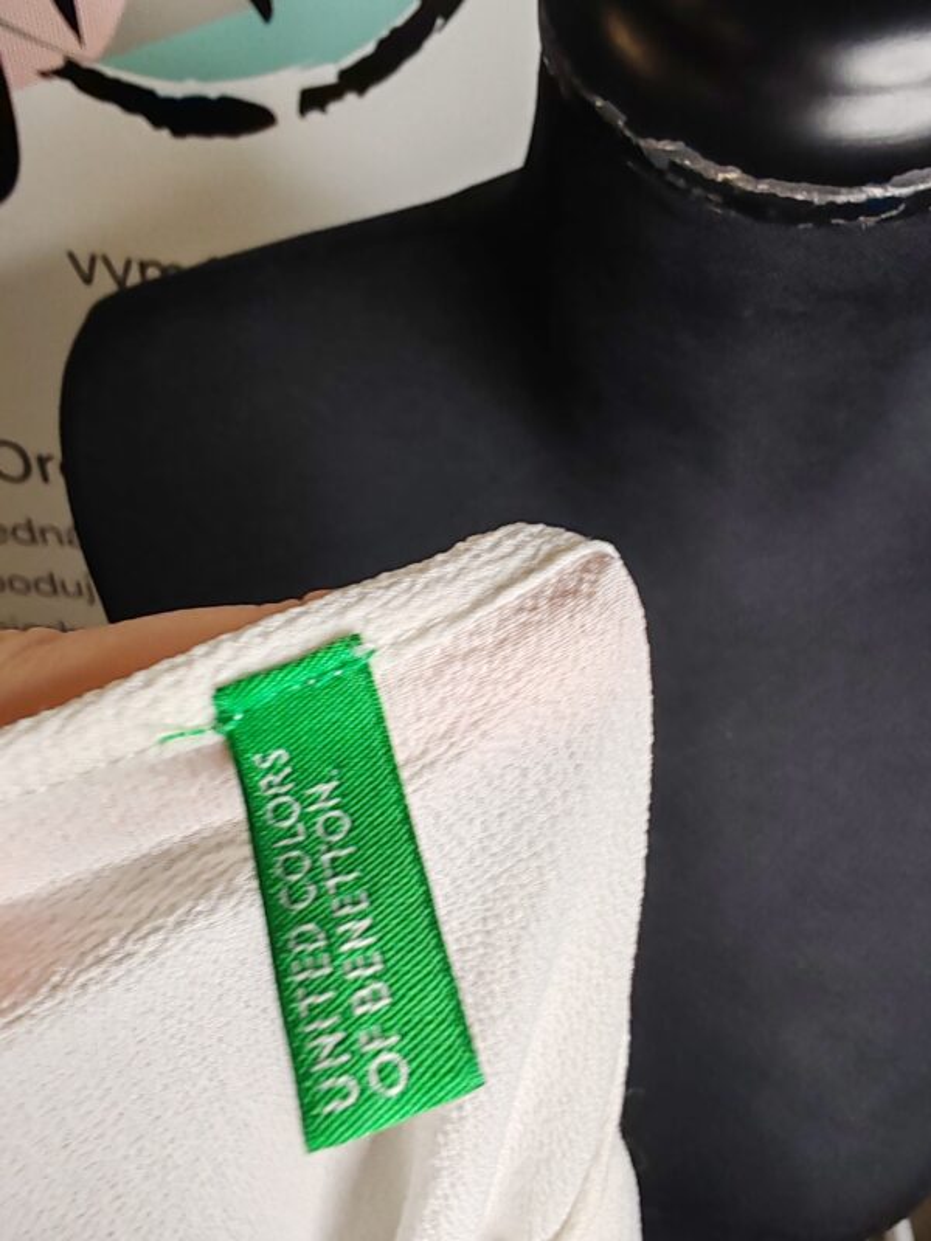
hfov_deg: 51.4
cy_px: 620
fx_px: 968
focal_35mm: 27
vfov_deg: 65.3
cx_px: 466
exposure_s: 1/33
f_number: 2.2
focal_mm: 1.96
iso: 80
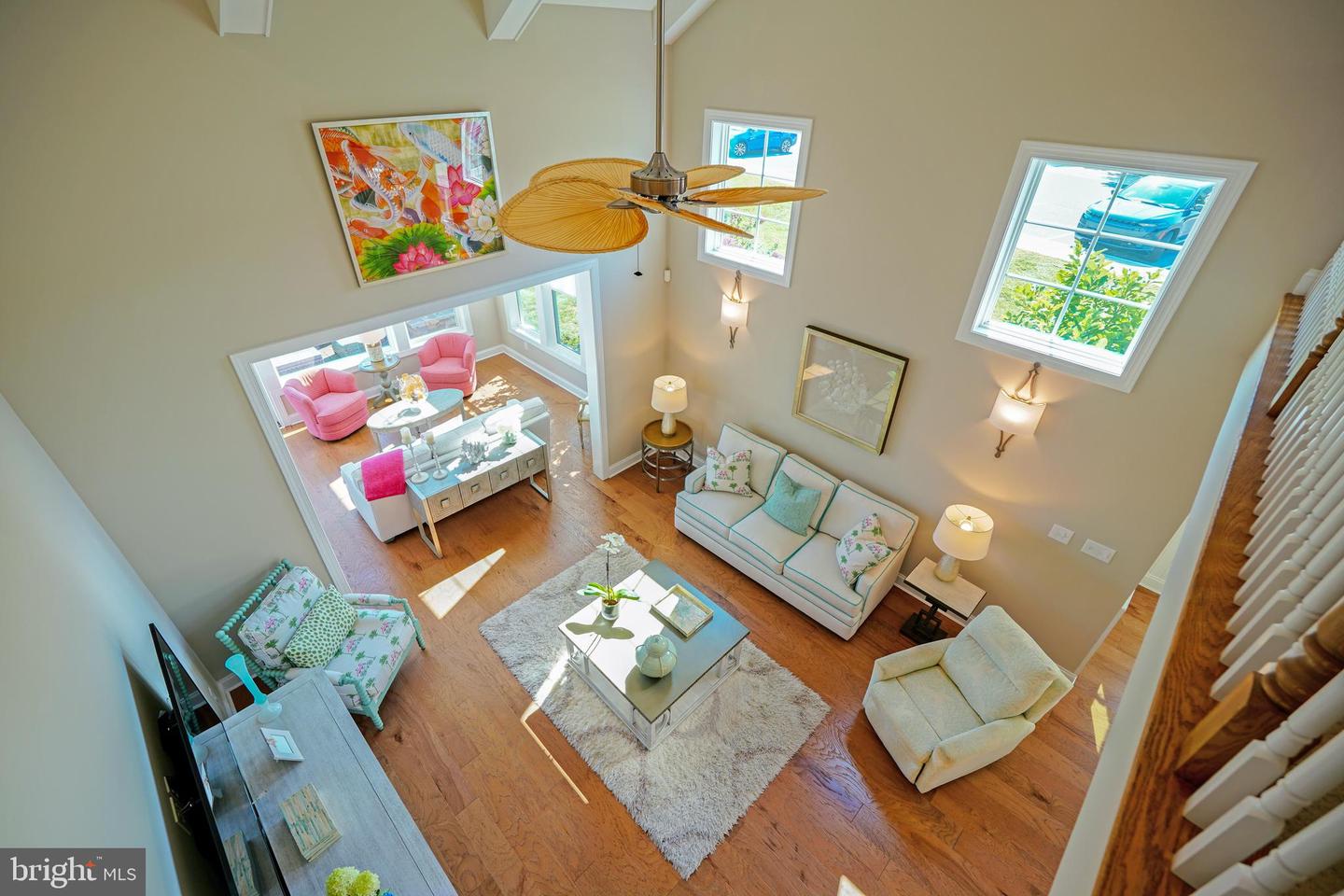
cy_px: 448
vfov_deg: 77.3
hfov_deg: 100.4
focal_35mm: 15
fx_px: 560
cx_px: 672
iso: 100
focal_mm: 10
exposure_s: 1/50
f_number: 3.5
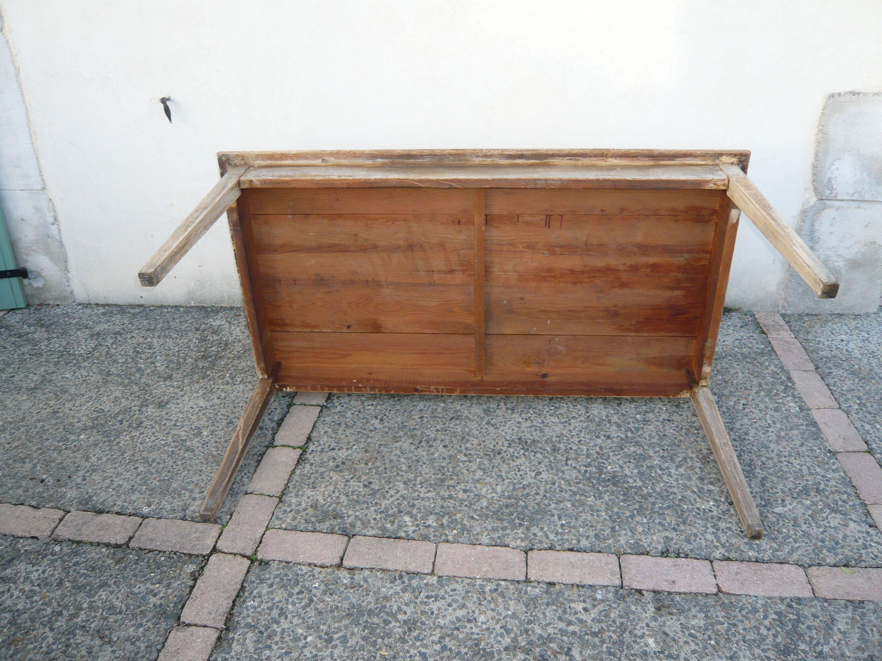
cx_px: 441
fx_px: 713
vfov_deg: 49.7
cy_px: 330
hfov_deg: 63.4
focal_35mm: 28
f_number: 2.8
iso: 100
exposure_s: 1/100
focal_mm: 4.6
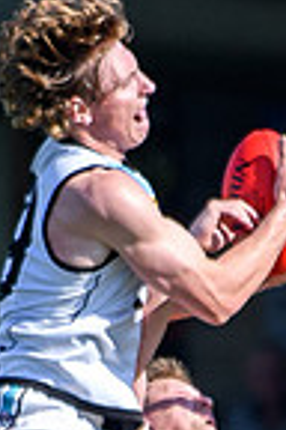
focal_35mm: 2637
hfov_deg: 0.5
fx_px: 31422
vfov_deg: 0.8
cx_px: 335
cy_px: 636
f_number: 2.8
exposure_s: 1/3200
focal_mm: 200
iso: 220
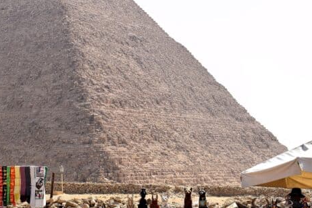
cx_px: 111
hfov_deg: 21.8
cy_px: 100
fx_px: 806
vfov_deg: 14.7
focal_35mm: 93
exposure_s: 1/500
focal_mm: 28
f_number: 11
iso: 220
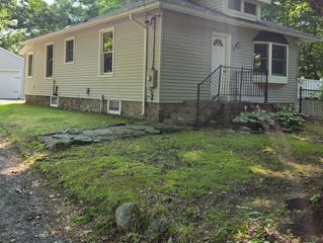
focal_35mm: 36
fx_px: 336
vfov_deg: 39.5
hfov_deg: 51.1
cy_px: 93
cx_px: 139
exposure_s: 1/262
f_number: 1.8
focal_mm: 5.4
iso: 25
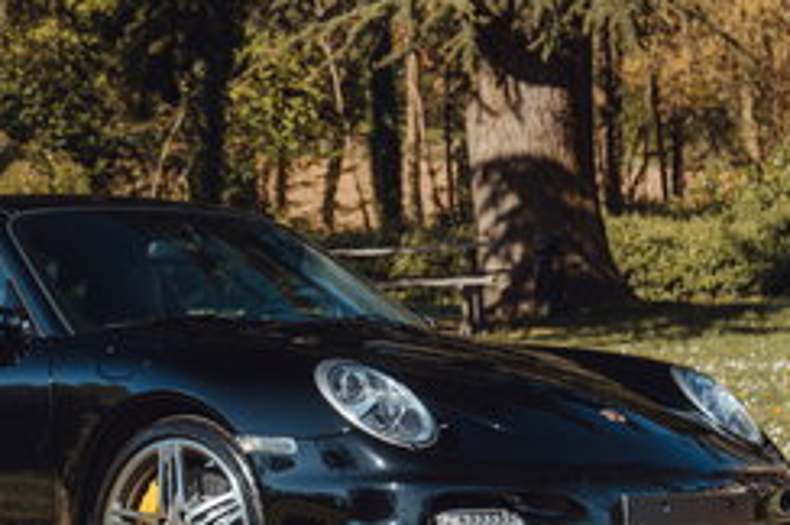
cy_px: 303
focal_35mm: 164
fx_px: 3594
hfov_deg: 12.5
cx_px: 152
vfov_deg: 8.3
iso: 100
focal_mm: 52
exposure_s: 1/200
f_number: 4.5
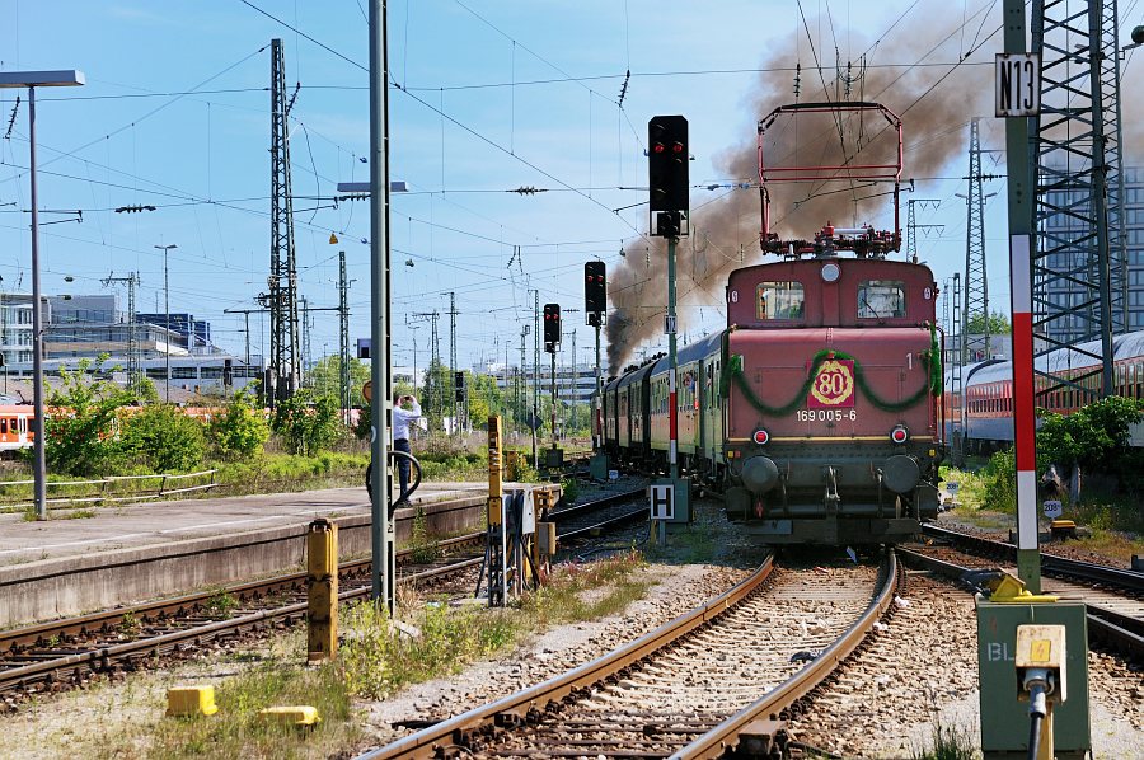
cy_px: 380
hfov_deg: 19.5
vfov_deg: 13.0
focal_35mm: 105
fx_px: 3333
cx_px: 572
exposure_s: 1/125
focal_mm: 70
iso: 320
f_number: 7.1
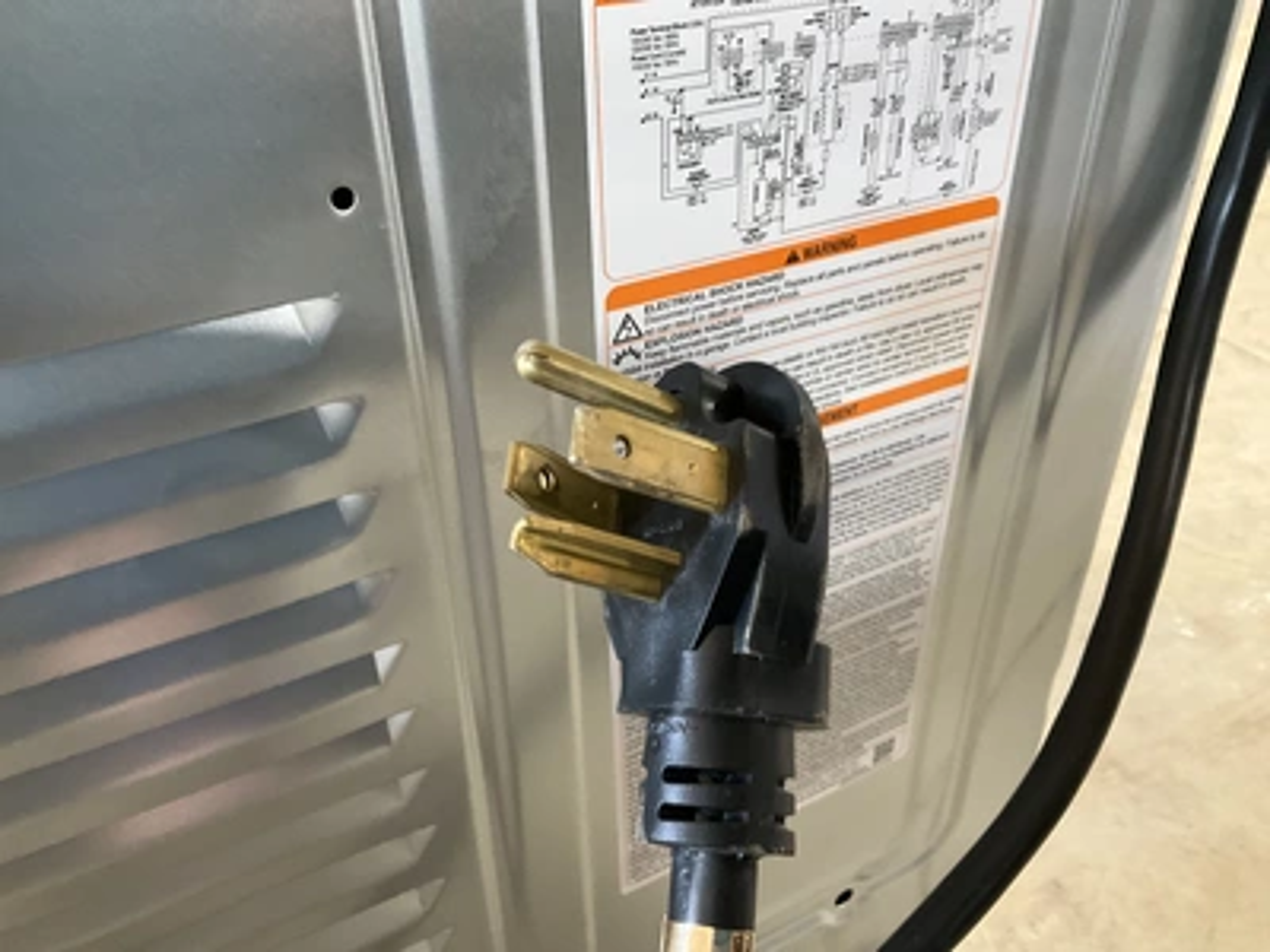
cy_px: 476
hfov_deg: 61.7
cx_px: 635
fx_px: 1064
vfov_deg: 48.2
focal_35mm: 29
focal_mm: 3
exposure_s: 1/60
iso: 250
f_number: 1.8
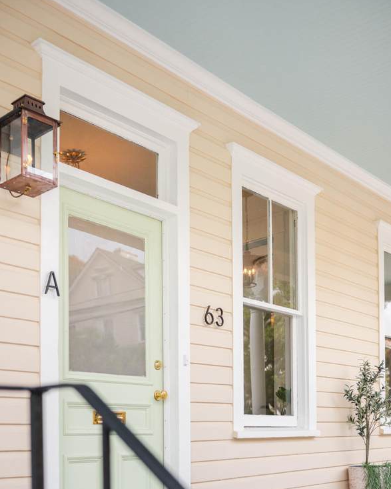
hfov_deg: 34.9
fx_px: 622
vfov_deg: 42.7
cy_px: 296
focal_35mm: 43
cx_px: 191
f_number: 2.5
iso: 400
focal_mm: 35
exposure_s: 1/2500
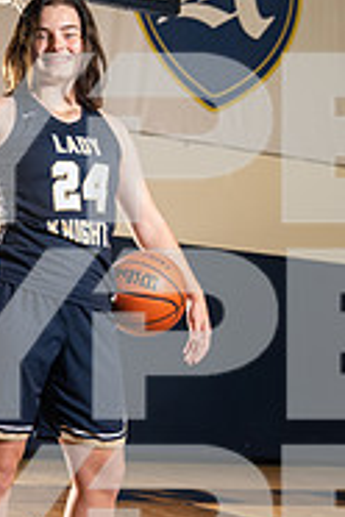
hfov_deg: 19.2
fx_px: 1006
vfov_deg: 28.7
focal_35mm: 70
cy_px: 336
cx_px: 61
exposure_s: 1/250
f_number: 4.5
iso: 640
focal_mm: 29
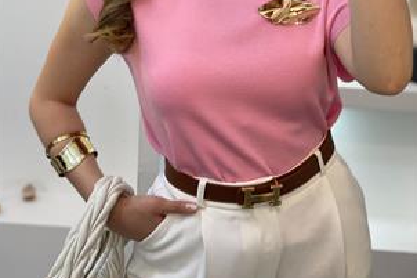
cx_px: 207
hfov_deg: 27.4
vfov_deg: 18.0
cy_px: 8
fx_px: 857
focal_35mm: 74
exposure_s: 1/100
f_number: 2
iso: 100
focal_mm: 6
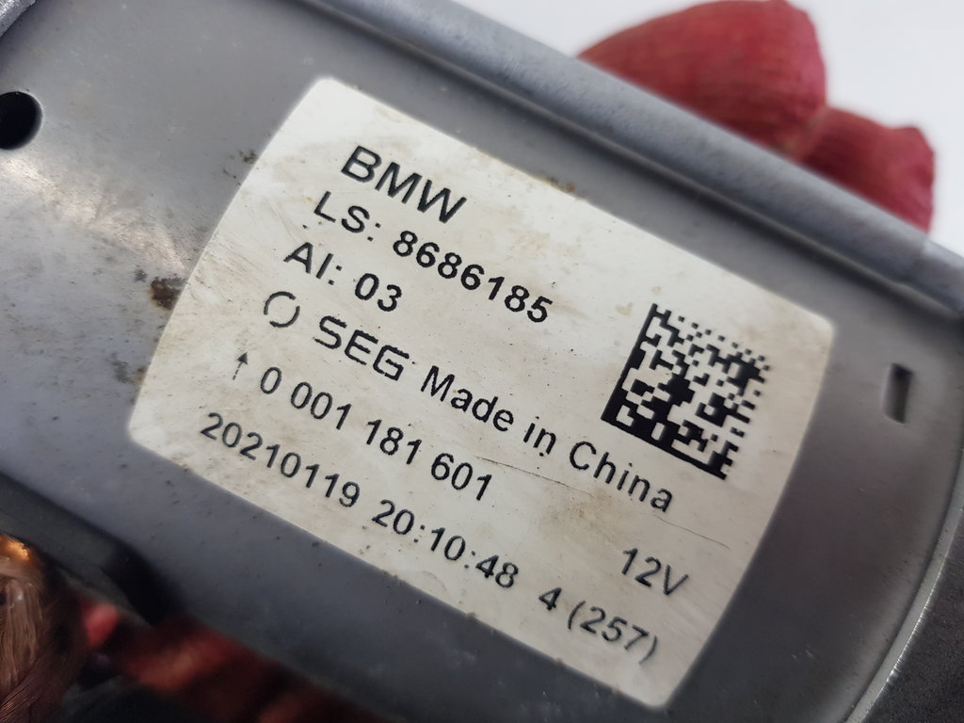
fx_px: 724
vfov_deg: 53.1
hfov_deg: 67.3
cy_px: 362
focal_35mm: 26
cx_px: 482
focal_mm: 4.2
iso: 64
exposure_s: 1/100
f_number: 1.7
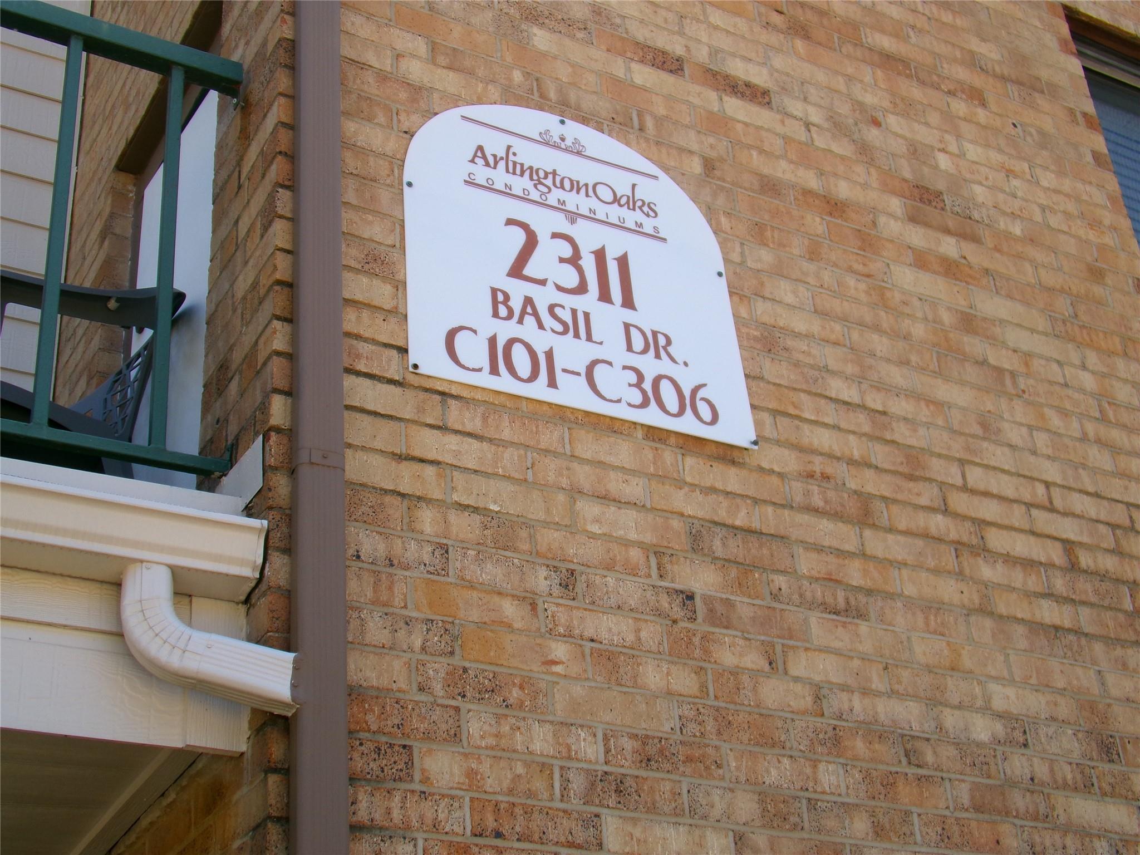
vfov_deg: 30.3
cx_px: 570
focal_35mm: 48
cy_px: 428
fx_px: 1581
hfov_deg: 39.7
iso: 100
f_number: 4.2
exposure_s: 1/240
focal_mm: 8.5
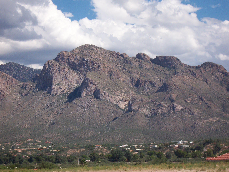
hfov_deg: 17.9
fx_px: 728
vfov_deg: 13.5
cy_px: 85
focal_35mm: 110
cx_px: 113
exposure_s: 1/500
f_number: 6.7
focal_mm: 18
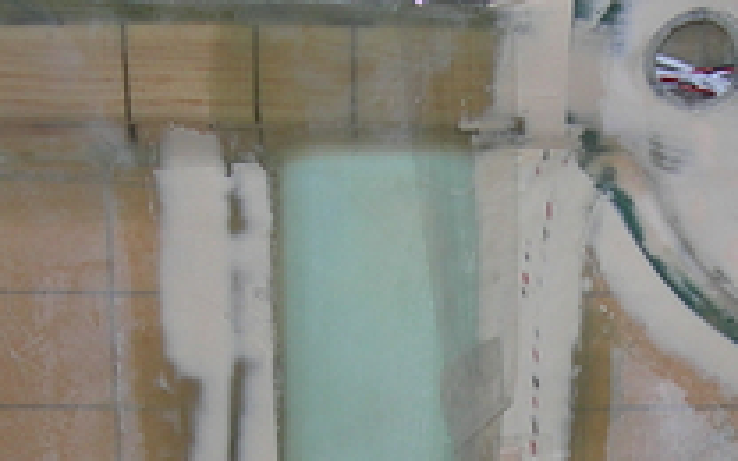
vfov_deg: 10.3
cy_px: 596
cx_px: 571
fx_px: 2494
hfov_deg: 16.7
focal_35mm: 124
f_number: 2.8
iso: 64
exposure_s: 1/60.1
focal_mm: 7.8
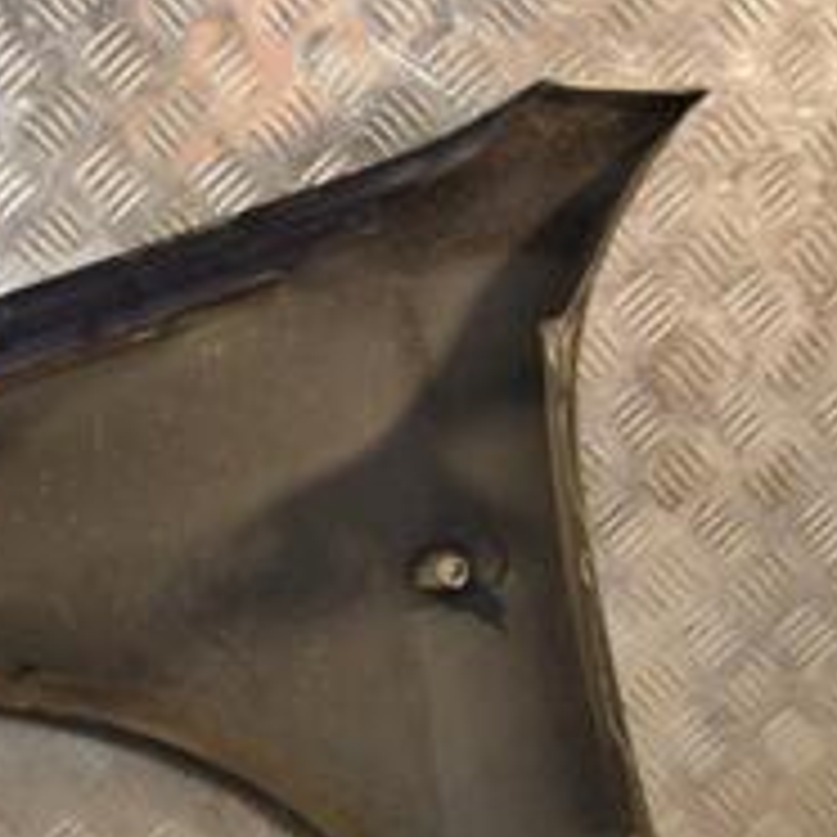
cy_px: 774
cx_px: -374
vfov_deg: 19.7
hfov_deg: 18.1
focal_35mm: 86
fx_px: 2363
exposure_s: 1/200
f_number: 5.6
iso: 800
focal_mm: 21
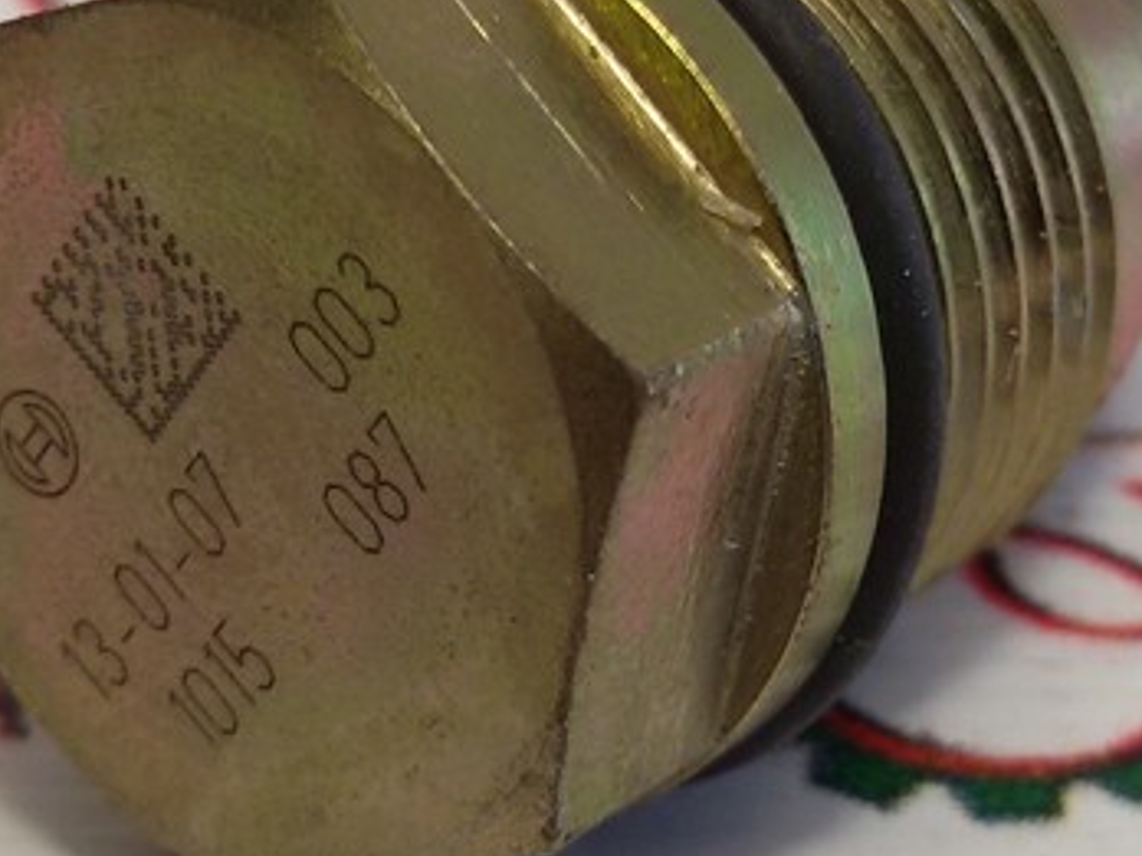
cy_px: 394
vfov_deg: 16.6
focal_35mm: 89
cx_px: 686
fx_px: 2936
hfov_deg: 22.0
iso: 50
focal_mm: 2.93
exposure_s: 1/100
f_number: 2.4
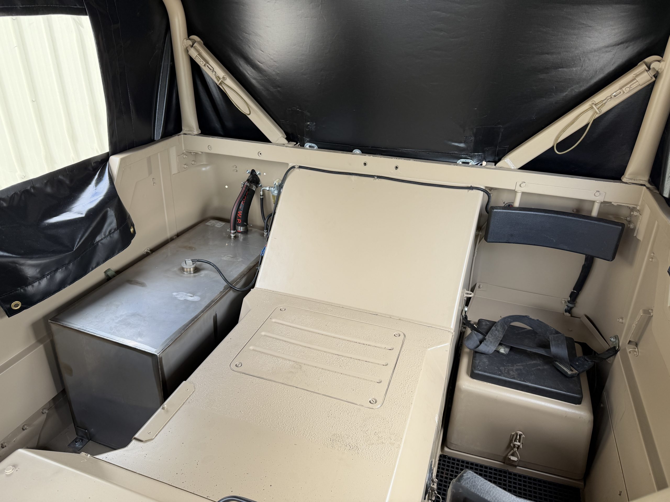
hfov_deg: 71.6
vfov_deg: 56.8
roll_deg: -0.3
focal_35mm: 24
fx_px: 465
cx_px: 335
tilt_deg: -25.3
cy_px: 251
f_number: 1.78
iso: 80
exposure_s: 1/121
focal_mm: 6.76
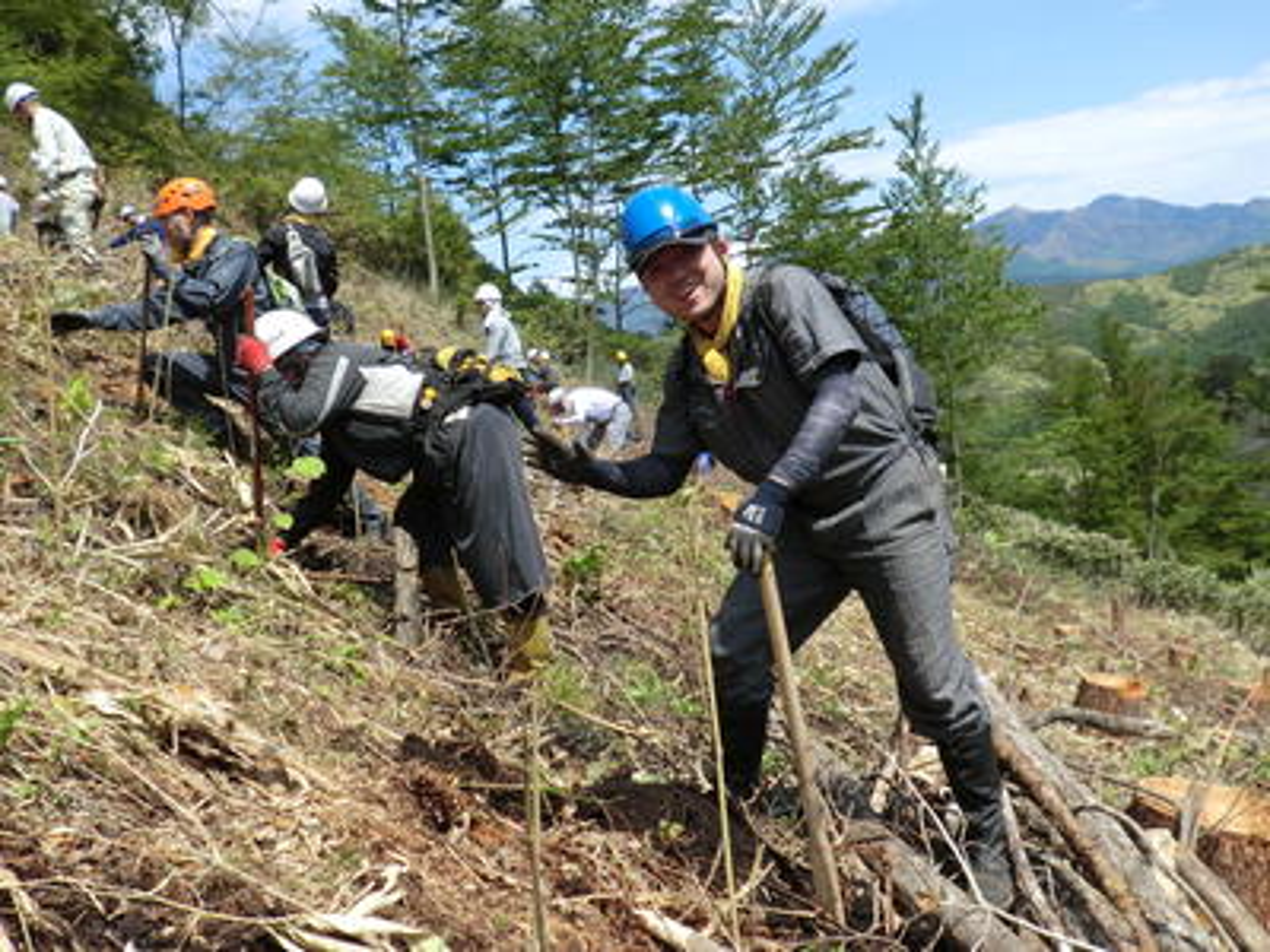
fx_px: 1394
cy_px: 476
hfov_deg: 49.0
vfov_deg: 37.7
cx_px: 635
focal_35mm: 38
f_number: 3.9
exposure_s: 1/400
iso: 50
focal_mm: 6.9
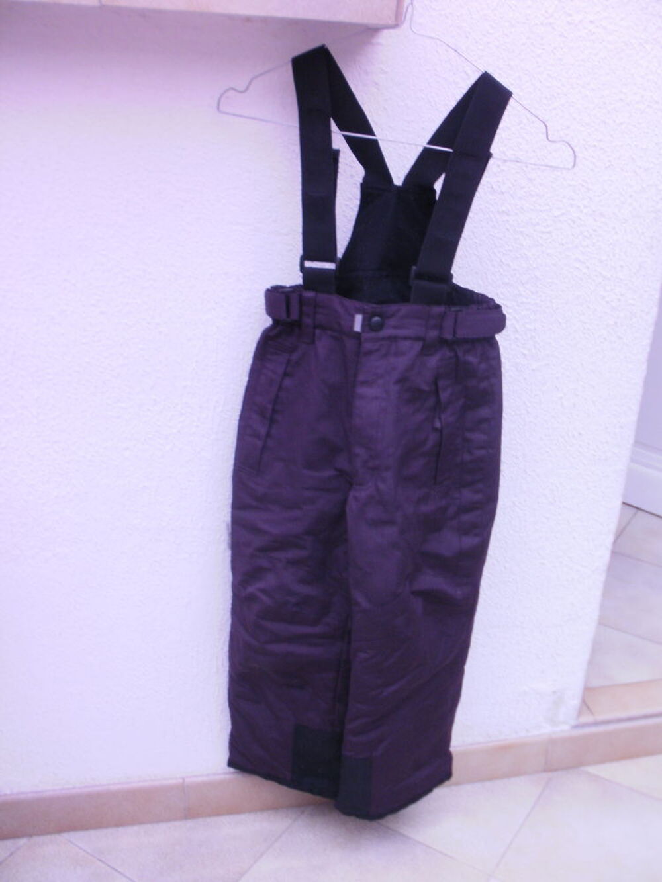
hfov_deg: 39.7
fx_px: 918
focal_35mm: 36
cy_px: 441
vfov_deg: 51.4
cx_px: 331
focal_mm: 6.3
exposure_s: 1/30
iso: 125
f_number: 3.5
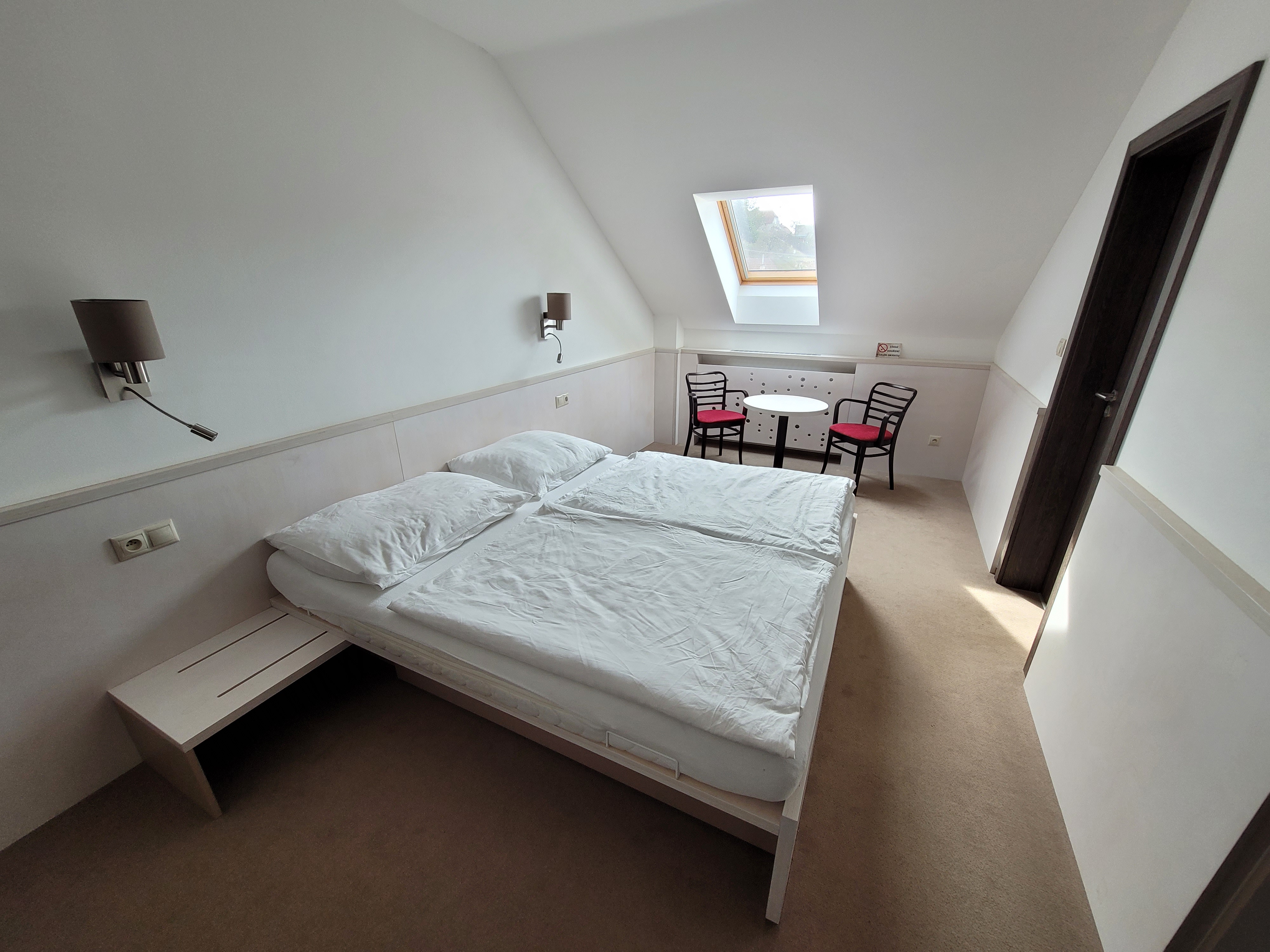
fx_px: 477
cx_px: 635
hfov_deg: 106.2
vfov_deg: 89.9
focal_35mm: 13
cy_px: 476
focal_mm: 1.74
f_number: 2.2
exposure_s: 1/50
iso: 80
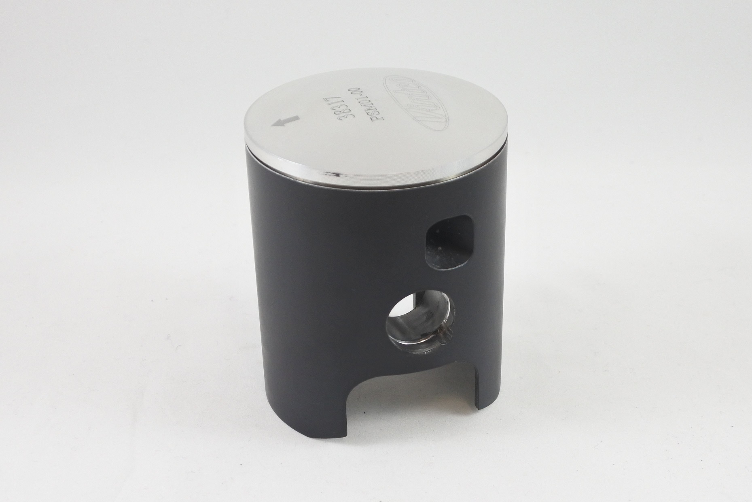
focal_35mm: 42
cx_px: 376
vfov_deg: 31.9
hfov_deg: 46.4
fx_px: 877
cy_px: 251
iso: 560
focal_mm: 15.7
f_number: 4.2
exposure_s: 1/125
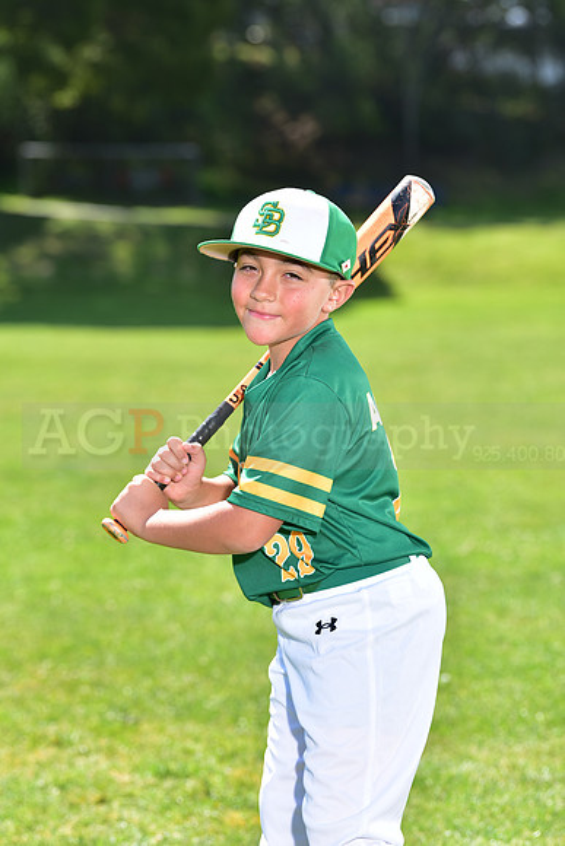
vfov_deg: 15.8
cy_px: 423
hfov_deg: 10.6
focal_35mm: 130
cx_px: 282
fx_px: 3058
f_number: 5
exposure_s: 1/250
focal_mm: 130
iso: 100
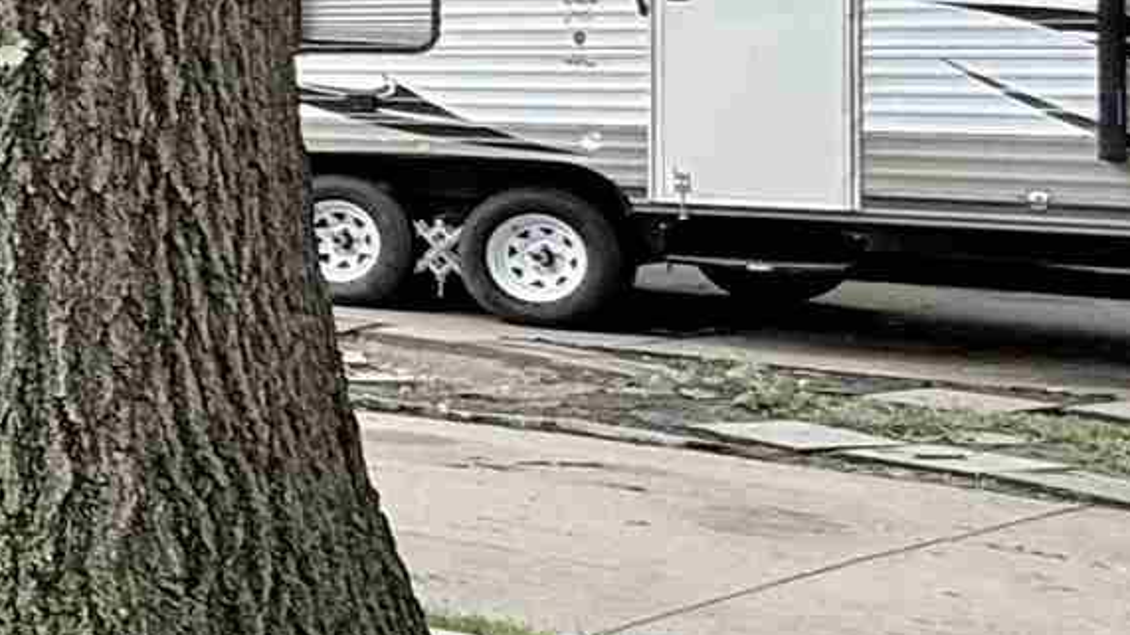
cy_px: 61
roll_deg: +1.2
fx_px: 2457
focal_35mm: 82
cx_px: -1280
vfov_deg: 14.6
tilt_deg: +1.4
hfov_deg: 16.9
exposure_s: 1/451
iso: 64
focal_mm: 2.22
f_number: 2.2
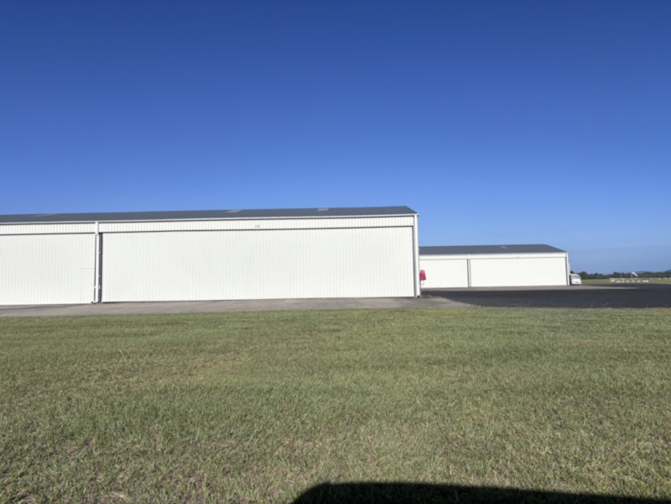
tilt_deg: +3.5
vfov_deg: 53.1
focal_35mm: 26
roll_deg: +3.1
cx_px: 336
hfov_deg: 67.3
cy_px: 252
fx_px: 504
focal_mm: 5.96
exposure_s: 1/8333
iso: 50
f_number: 1.6
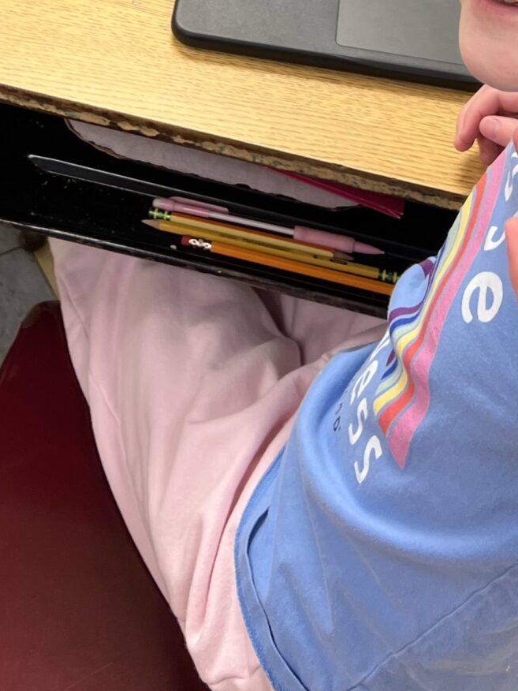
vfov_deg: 23.0
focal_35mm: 76
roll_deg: -3.5
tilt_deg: -37.2
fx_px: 1516
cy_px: -189
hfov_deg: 19.3
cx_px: 146
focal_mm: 5.7
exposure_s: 1/60
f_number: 1.5
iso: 64
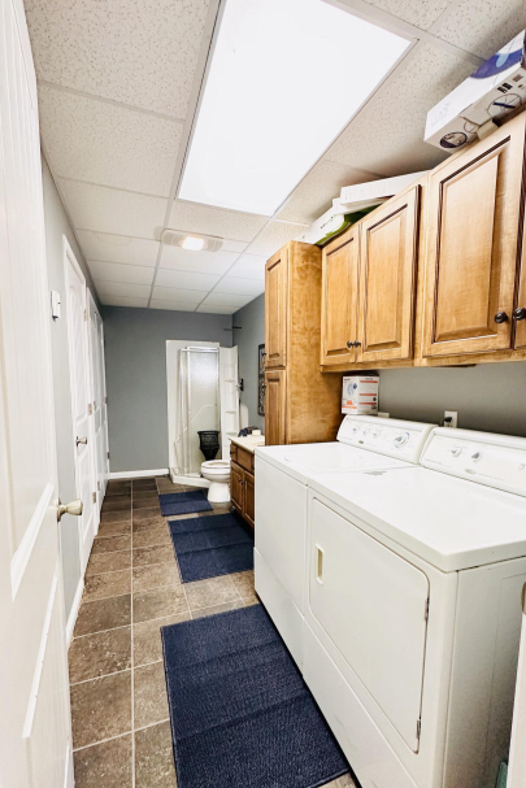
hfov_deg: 73.8
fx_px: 350
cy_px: 421
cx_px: 266
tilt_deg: -5.1
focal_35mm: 16
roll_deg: -0.7
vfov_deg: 96.6
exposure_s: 1/120
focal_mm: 2.22
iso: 320
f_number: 2.2
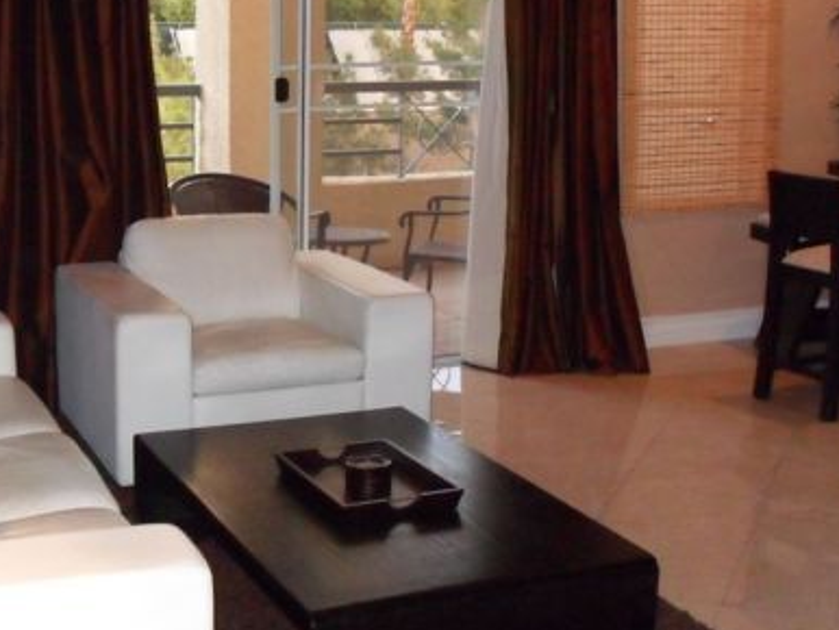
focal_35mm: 58
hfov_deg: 33.0
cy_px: 228
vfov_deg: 25.2
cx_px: 304
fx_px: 1407
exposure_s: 1/45
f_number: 3
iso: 400
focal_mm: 6.3
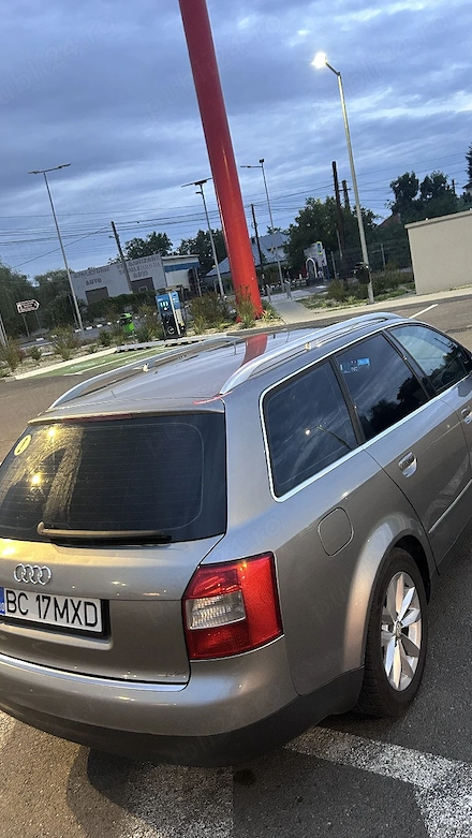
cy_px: 426
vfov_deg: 66.0
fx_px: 644
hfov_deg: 40.2
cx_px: 255
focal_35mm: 29
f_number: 1.5
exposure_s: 1/33
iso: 500
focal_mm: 5.7
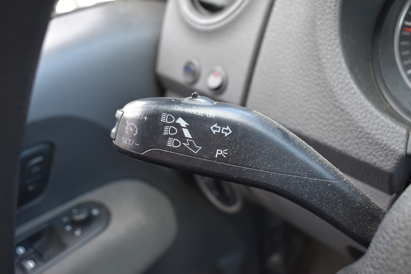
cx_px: 206
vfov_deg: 40.0
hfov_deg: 57.2
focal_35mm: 33
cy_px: 137
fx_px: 377
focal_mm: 22
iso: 640
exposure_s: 1/125
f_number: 5.6
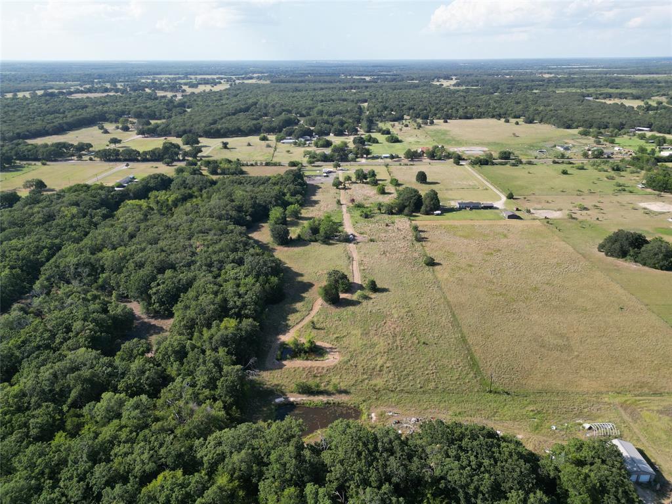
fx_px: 466
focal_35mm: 24
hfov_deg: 71.6
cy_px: 252
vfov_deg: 56.8
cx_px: 336
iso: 150
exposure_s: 1/2000
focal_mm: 6.72
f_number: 1.7
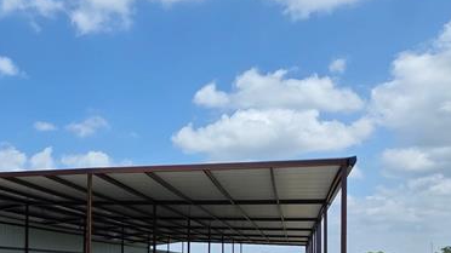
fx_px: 466
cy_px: 254
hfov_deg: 45.0
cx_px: 17
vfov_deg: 28.5
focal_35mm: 39
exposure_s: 1/3589
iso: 40
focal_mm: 2.2
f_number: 1.9
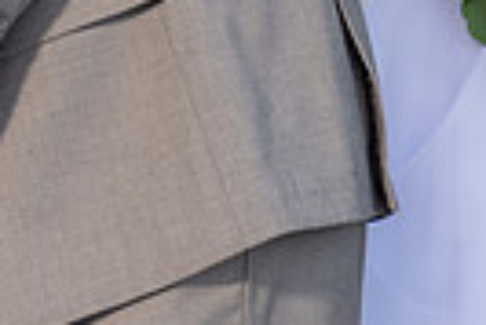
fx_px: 5568
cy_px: -268
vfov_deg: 3.3
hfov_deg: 4.9
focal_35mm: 412
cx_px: -369
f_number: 4.5
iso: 250
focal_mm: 70
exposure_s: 1/200
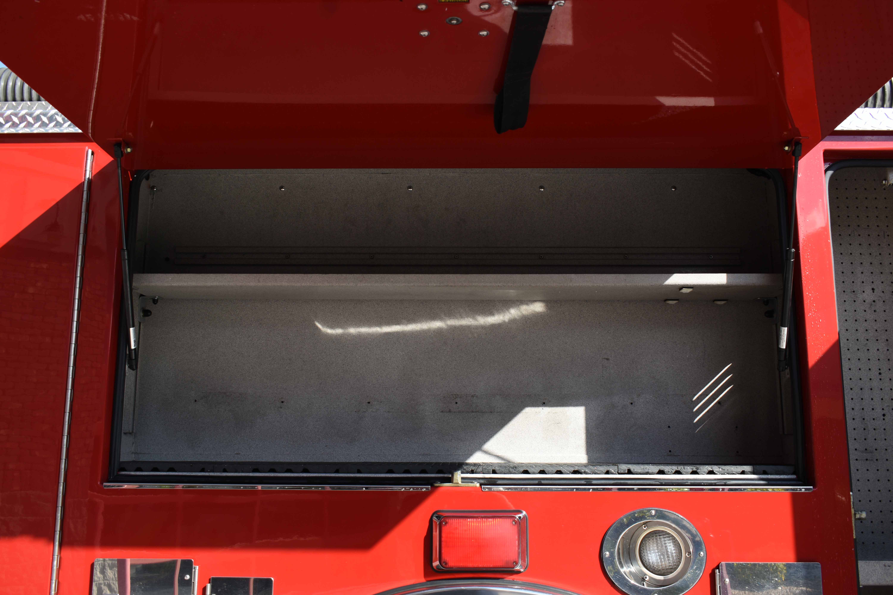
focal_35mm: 33
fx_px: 819
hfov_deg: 57.2
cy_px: 298
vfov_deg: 40.0
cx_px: 446
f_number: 6.3
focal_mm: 22
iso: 100
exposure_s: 1/160
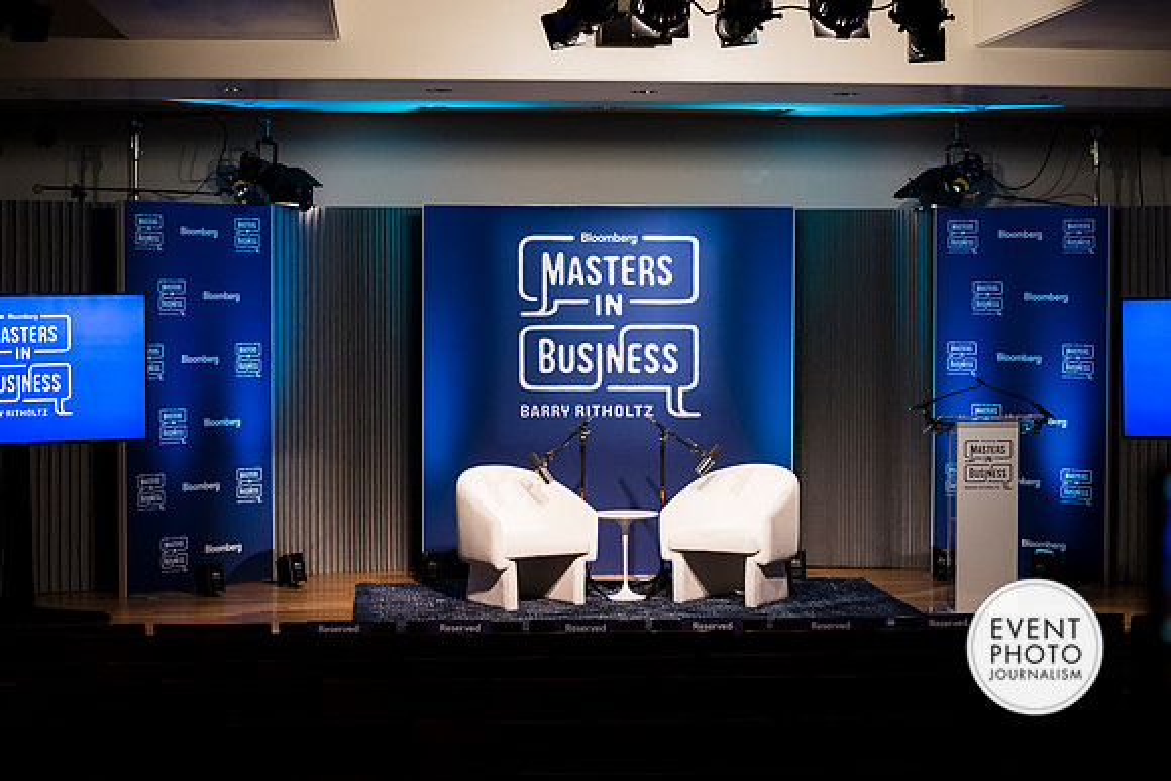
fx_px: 2409
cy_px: 388
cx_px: 608
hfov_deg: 27.3
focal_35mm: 74
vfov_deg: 18.4
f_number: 2.8
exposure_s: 1/125
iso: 800
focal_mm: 70
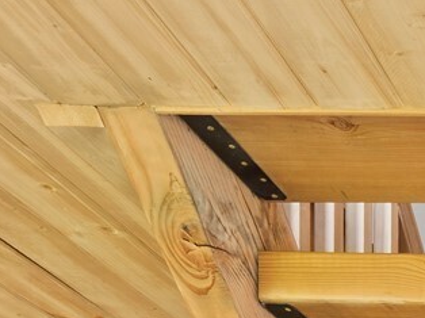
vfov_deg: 14.2
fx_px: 957
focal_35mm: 78
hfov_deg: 17.8
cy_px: 719
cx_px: 840
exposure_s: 1
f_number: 8
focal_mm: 10
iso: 125
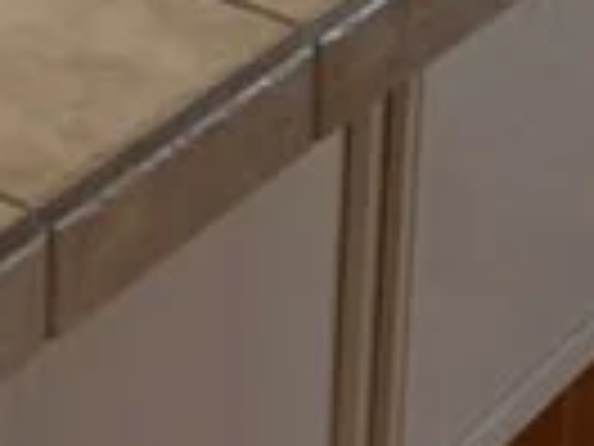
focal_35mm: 201
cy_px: -1216
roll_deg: +0.0
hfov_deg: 8.2
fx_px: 3449
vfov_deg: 6.3
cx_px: -1233
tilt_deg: -6.0
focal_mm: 5.7
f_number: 1.5
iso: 40
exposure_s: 1/214
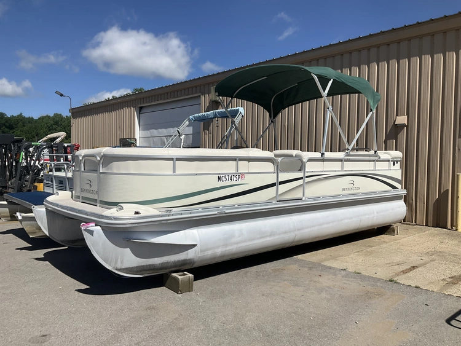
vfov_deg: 48.3
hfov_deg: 61.6
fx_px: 386
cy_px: 173
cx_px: 230
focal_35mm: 29
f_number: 1.8
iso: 25
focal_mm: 3
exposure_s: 1/4065
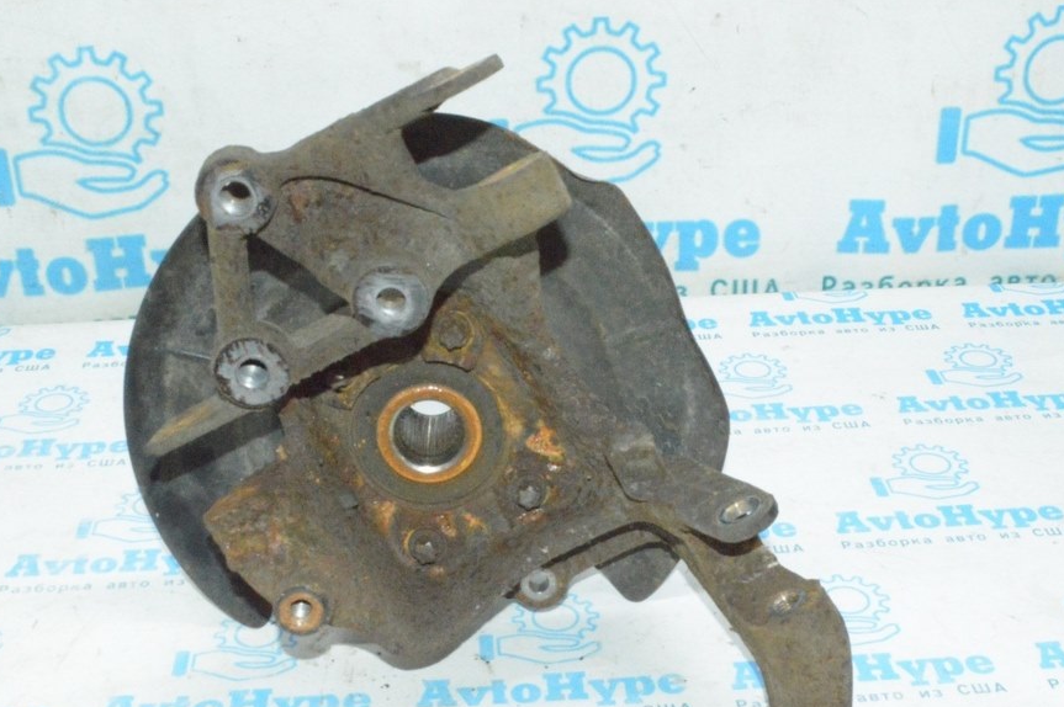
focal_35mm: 52
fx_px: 1524
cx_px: 497
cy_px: 412
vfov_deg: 26.1
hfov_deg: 38.5
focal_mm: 29
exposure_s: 1/60
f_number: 29
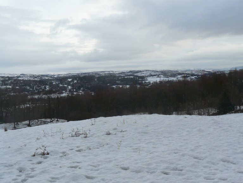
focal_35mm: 46
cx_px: 122
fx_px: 323
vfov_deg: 31.5
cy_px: 92
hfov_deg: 41.2
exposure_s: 1/200
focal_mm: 7.7
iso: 100
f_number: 5
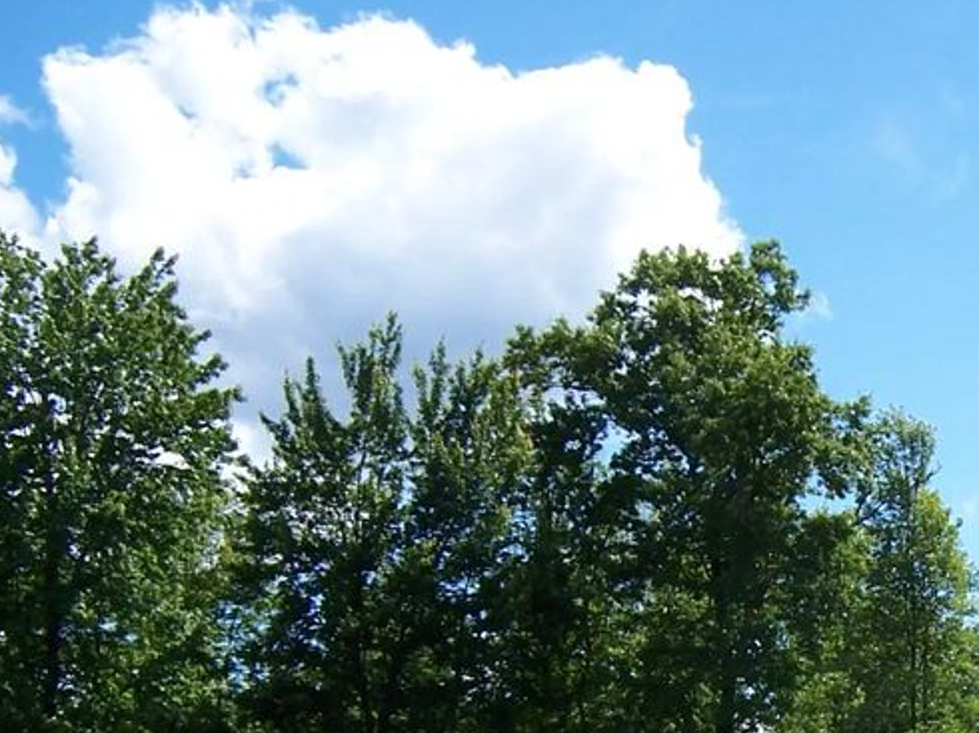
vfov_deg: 20.6
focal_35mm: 69
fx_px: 1950
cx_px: 961
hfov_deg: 26.8
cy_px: 723
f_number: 3.4
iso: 80
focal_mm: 5.5
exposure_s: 1/1000
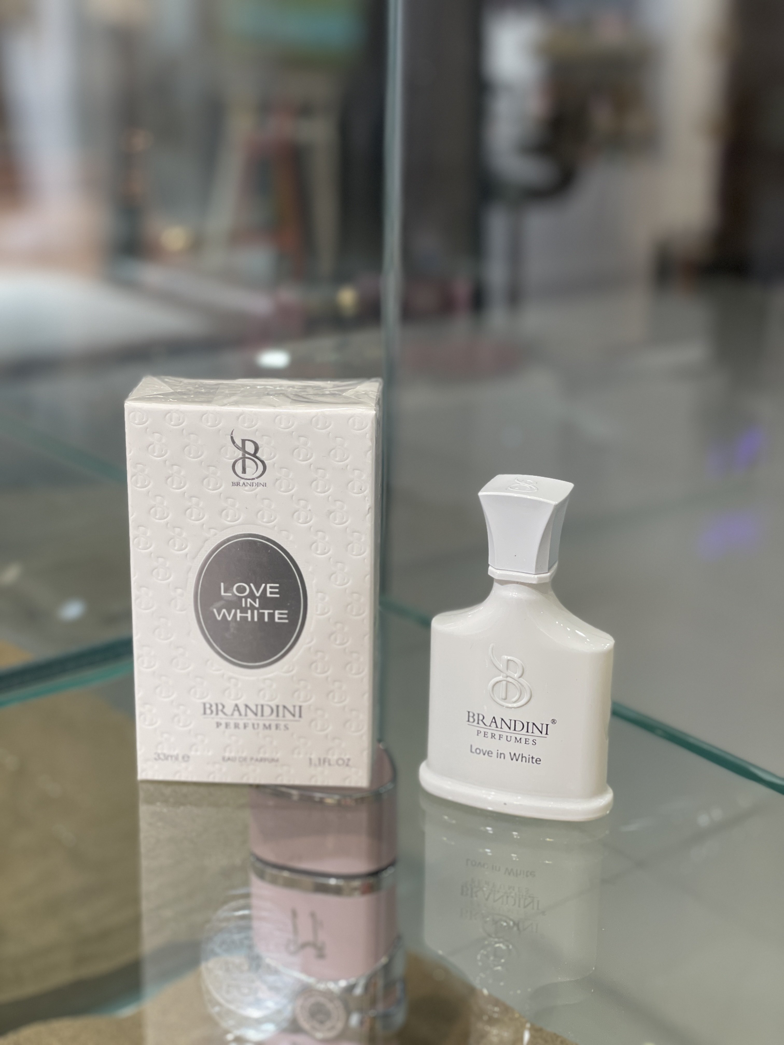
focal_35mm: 52
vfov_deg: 36.8
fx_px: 1570
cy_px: 522
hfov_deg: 28.0
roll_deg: -0.9
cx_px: 392
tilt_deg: -18.0
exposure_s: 1/122
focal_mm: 6
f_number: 2
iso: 100
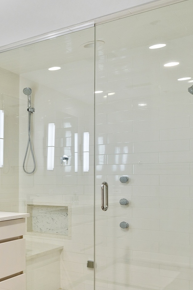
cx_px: -132
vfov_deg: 43.8
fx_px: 354
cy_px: 196
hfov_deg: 22.1
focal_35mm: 44
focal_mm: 17
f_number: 10
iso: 200
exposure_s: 1/1.25
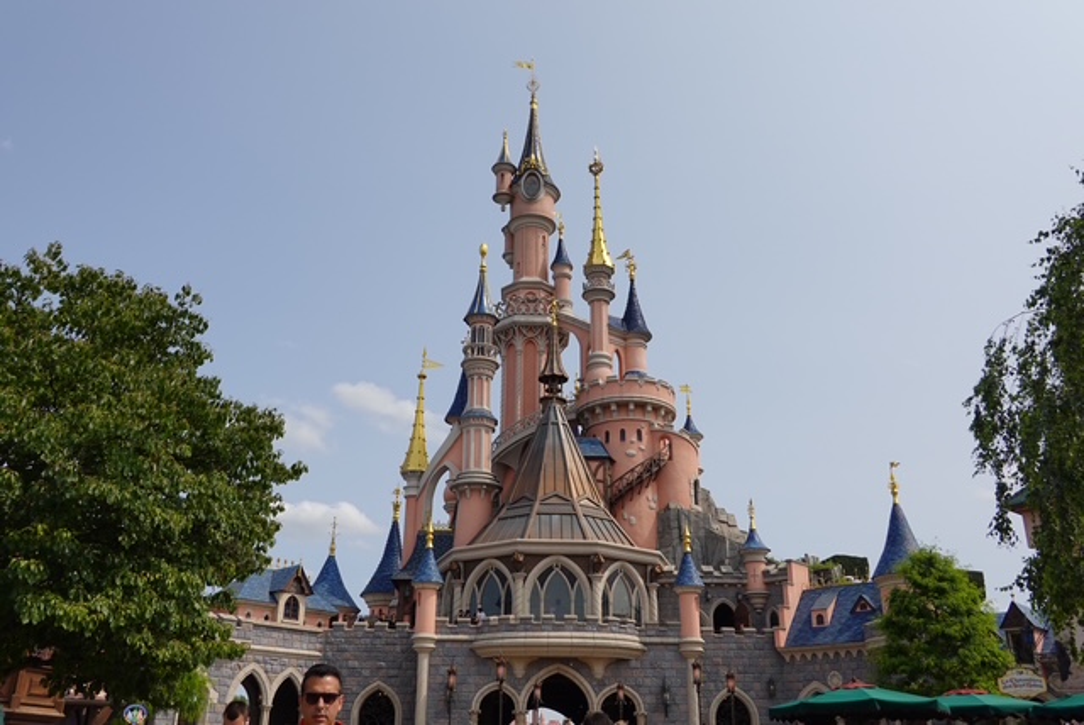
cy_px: 362
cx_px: 542
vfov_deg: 41.2
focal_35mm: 32
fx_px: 964
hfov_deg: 58.7
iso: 100
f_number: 5.6
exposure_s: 1/640
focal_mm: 12.01
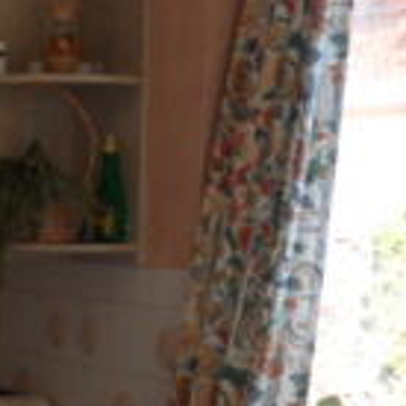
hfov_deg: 17.0
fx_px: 1340
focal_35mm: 101
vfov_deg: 15.8
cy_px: 610
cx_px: 46
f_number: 3.5
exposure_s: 1/45
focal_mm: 4.9
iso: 100
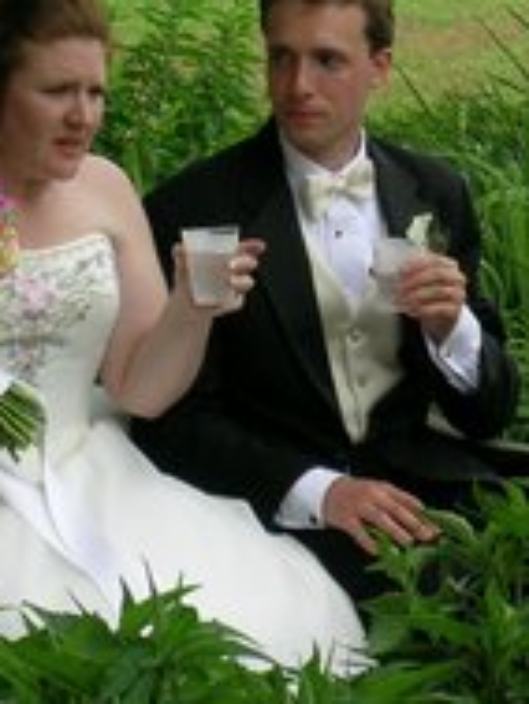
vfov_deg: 3.9
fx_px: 10339
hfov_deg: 2.9
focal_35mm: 508
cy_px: 261
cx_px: 63
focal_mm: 24
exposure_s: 1/90
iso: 50
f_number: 6.5
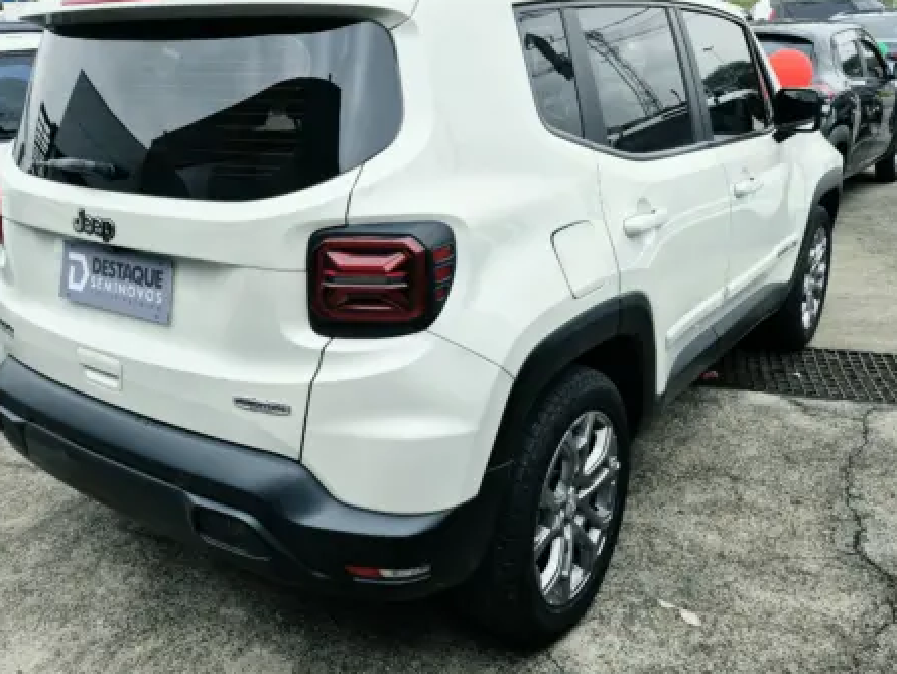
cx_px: 369
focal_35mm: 31
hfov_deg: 58.0
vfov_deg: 45.4
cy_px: 303
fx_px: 804
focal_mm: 5.4
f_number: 1.8
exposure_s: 1/674
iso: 25
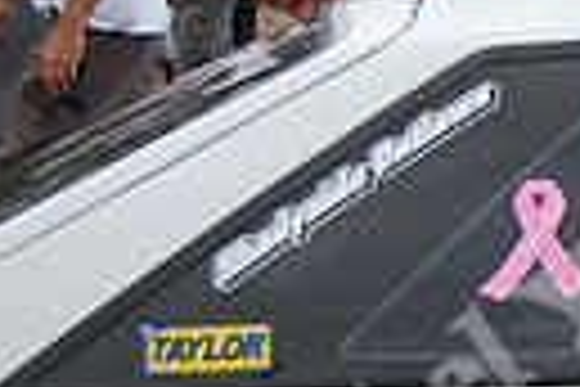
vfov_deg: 6.8
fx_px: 3254
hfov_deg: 9.8
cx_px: 931
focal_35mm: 202
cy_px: 94
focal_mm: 30
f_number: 4.2
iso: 280
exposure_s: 1/1000
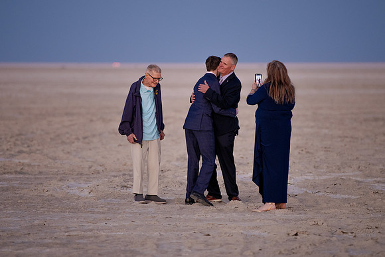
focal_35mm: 268
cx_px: 193
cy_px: 117
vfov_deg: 5.1
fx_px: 2862
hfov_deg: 7.7
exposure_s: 1/80
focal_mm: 200
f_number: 2.8
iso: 1600
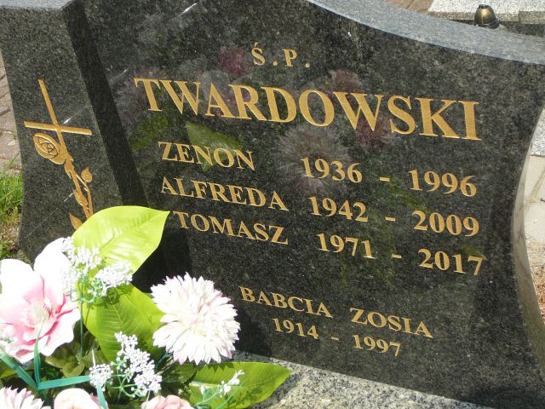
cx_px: 272
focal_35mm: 59
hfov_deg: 32.7
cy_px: 204
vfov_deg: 24.8
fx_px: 929
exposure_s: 1/640
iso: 80
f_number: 3.5
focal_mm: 8.7
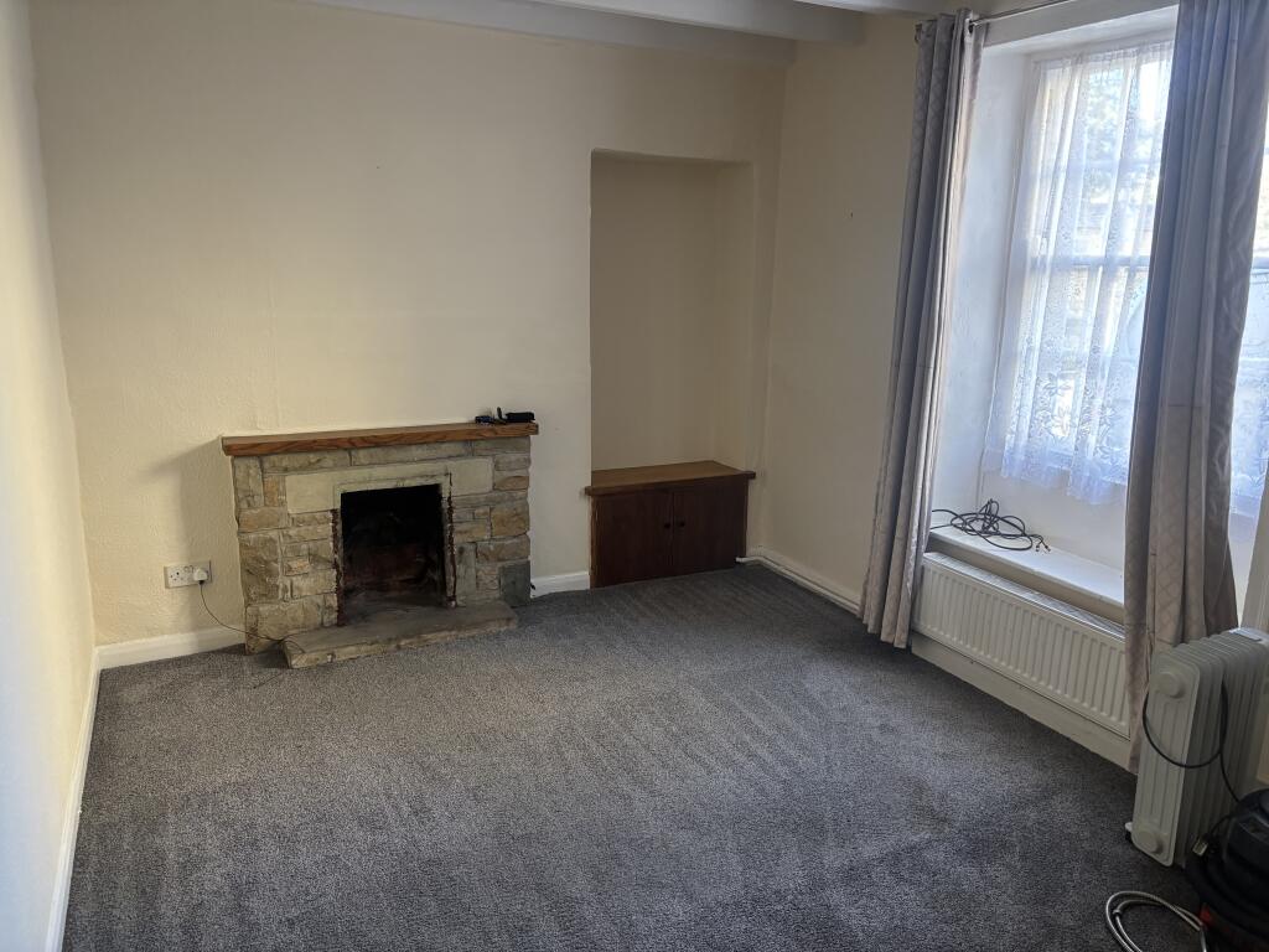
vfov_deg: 53.1
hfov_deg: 67.3
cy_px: 476
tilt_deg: -12.2
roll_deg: -1.3
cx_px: 634
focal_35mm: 26
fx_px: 953
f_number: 1.6
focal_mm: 5.96
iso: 250
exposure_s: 1/60
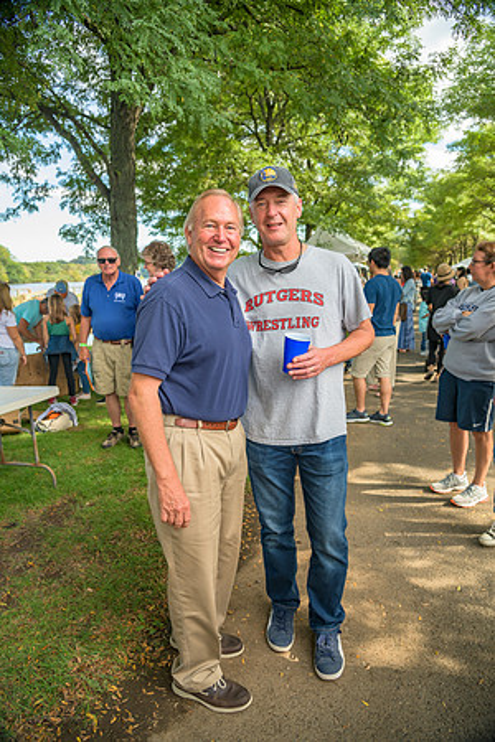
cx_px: 248
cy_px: 371
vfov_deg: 73.7
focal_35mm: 24
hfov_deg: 53.1
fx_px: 495
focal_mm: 24
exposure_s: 1/320
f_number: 4
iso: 400
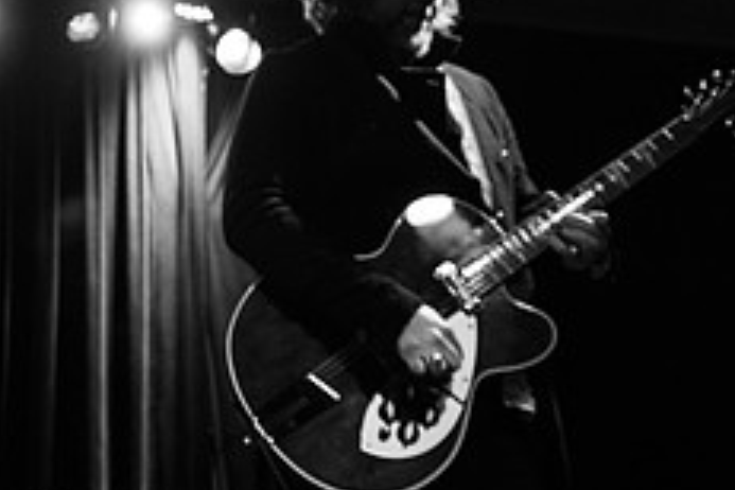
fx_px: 1347
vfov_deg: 20.5
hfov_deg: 28.6
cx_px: 4
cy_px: 128
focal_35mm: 66
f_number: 3.2
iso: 2000
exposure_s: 1/160
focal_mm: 24
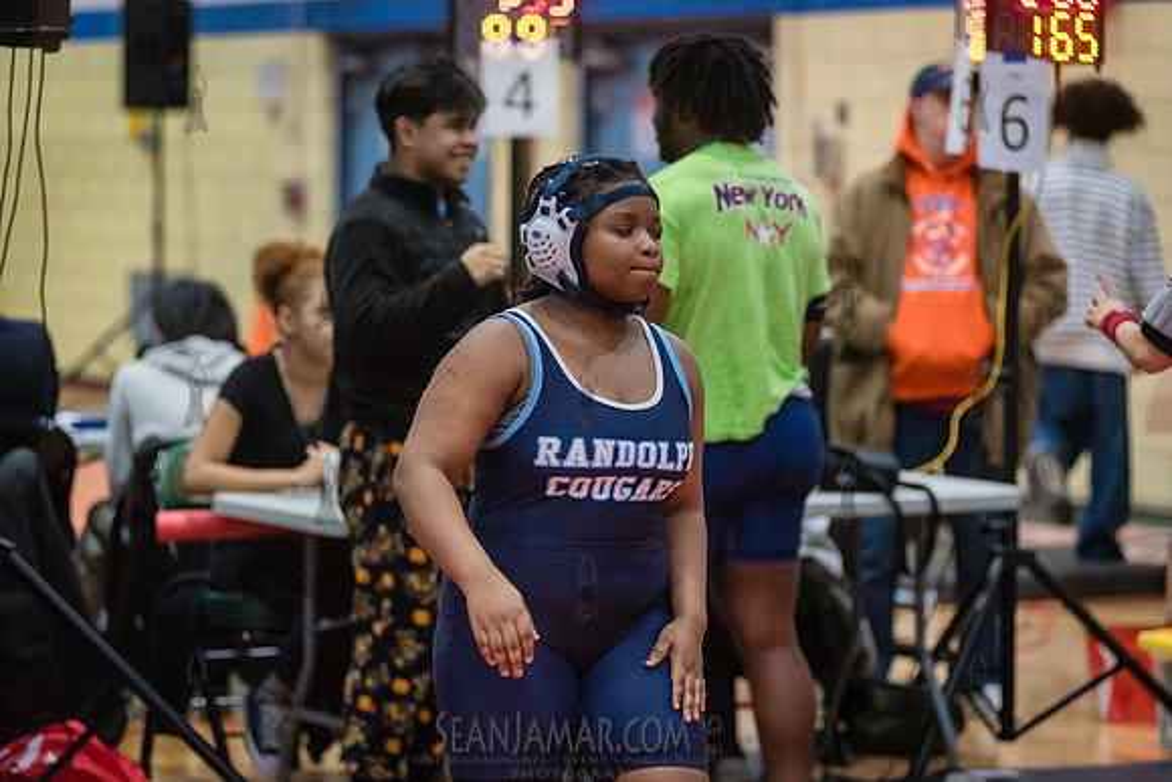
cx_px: 586
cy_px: 391
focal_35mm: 135
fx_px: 4396
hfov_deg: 15.2
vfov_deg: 10.2
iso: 8000
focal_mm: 135
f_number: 3.2
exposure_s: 1/500
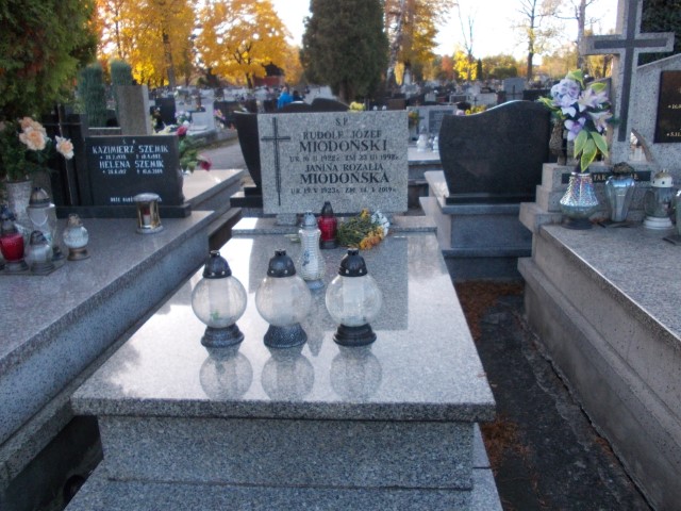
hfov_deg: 63.4
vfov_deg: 49.7
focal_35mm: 28
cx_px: 340
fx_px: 551
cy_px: 256
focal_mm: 4
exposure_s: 1/250
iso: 125
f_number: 2.7
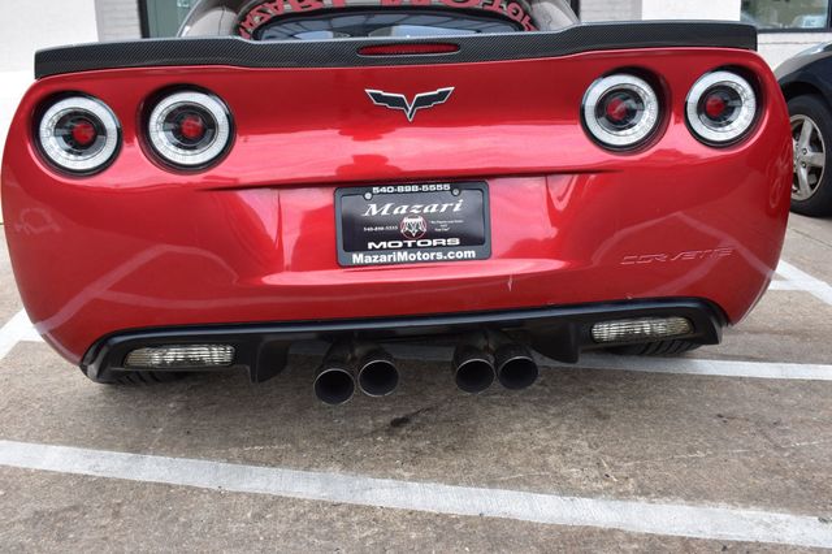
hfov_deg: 53.2
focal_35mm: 36
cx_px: 416
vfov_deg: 36.8
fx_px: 832
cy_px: 277
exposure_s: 1/60
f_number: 8
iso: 400
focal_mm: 24
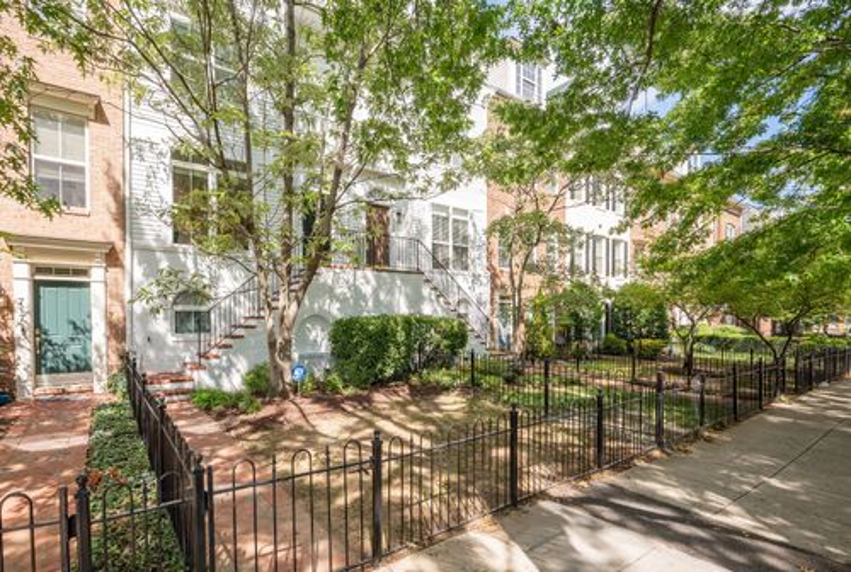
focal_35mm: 17
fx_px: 402
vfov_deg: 70.6
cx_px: 369
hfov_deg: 92.8
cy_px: 321
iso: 320
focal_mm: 15
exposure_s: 1/250
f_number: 8
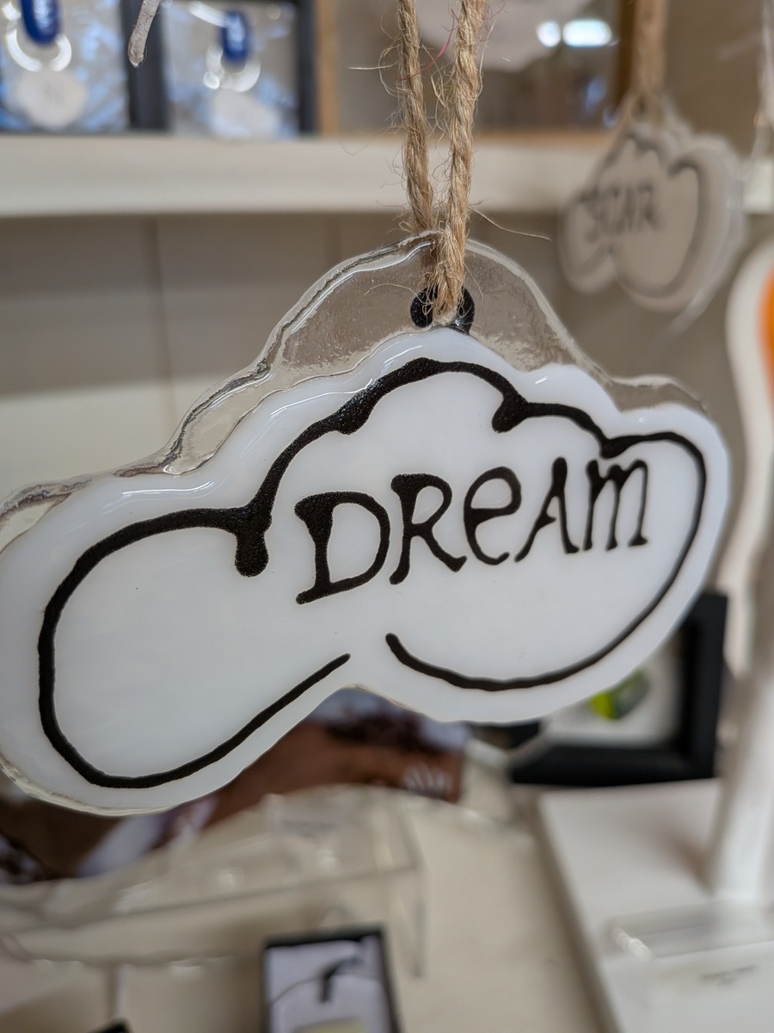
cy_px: 516
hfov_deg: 56.8
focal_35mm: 24
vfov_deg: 71.6
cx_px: 387
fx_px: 716
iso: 30
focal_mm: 4.53
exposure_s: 1/122
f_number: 1.7
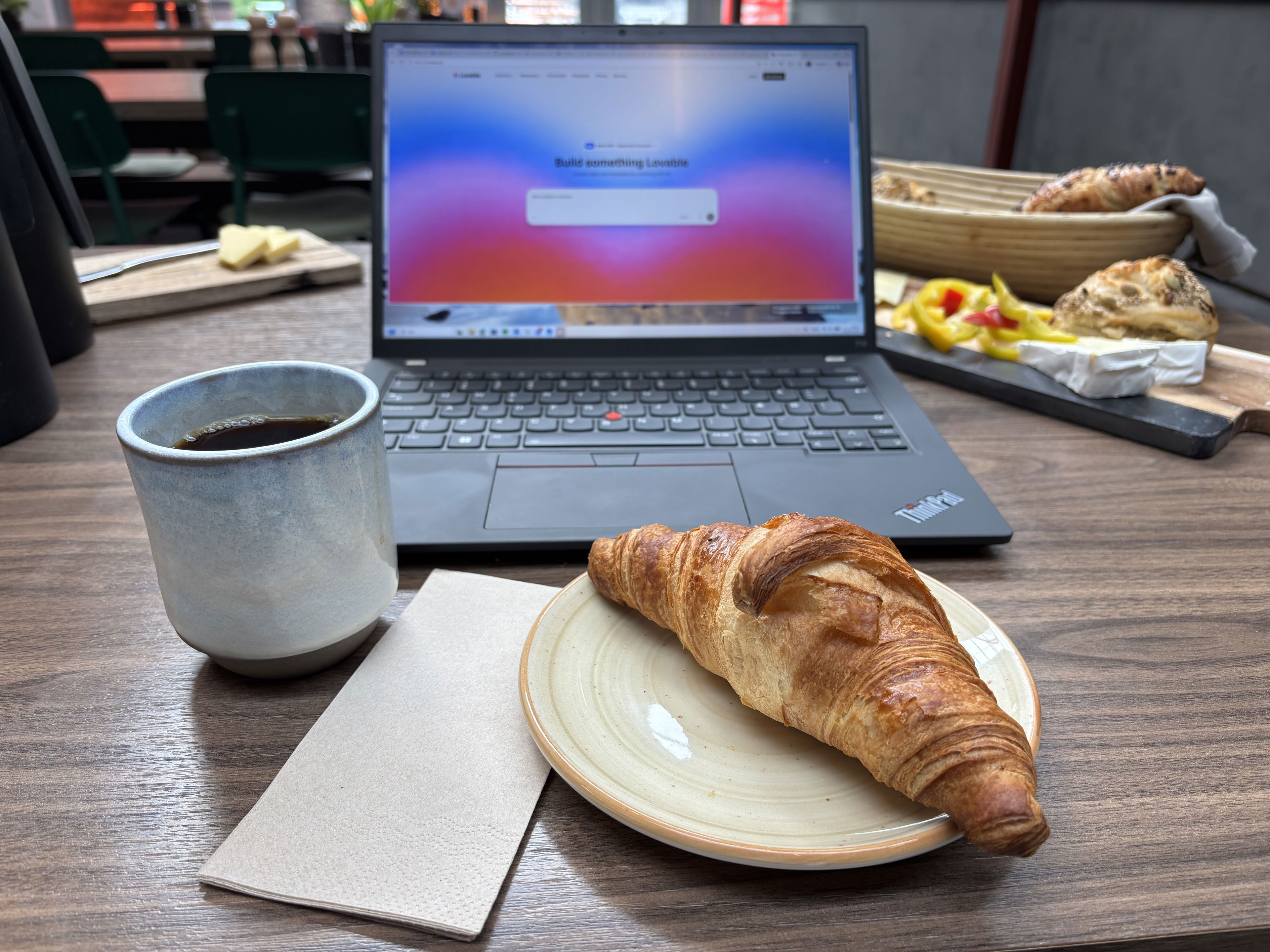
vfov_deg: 53.1
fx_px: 954
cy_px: 476
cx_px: 635
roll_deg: -0.2
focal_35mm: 26
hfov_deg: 67.3
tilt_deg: -26.0
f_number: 1.6
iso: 32
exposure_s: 1/100
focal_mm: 5.96
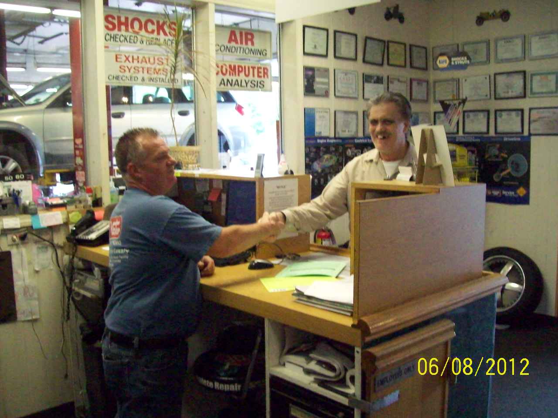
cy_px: 209
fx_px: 580
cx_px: 279
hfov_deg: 51.4
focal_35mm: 36
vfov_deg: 39.7
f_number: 2.7
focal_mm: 6
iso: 800
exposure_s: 1/123
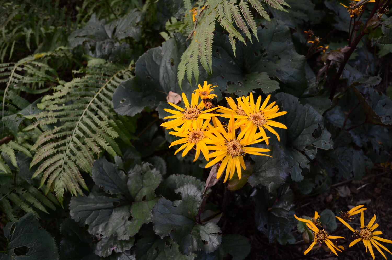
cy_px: 130
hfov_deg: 57.3
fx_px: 359
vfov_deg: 39.8
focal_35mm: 33
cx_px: 196
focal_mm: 22
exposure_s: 1/60
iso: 200
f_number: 3.8
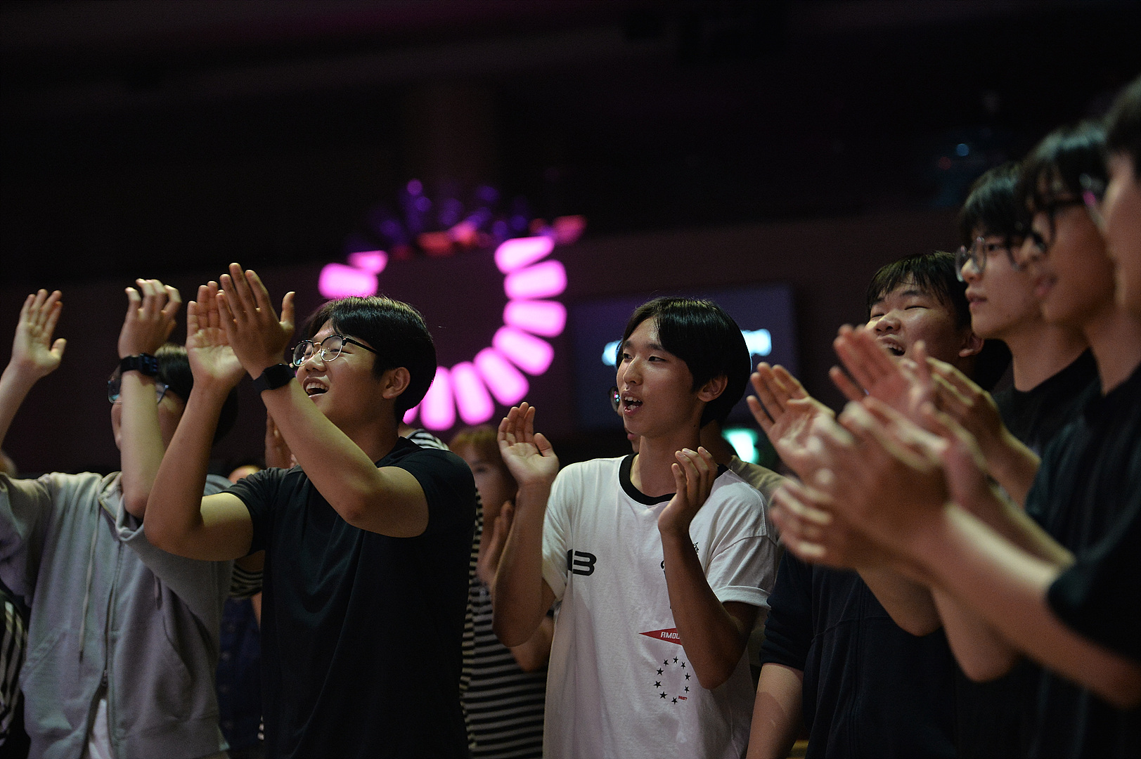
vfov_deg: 14.4
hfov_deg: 21.5
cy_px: 380
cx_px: 570
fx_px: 3009
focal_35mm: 95
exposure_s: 1/200
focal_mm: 95
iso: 2500
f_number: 2.8
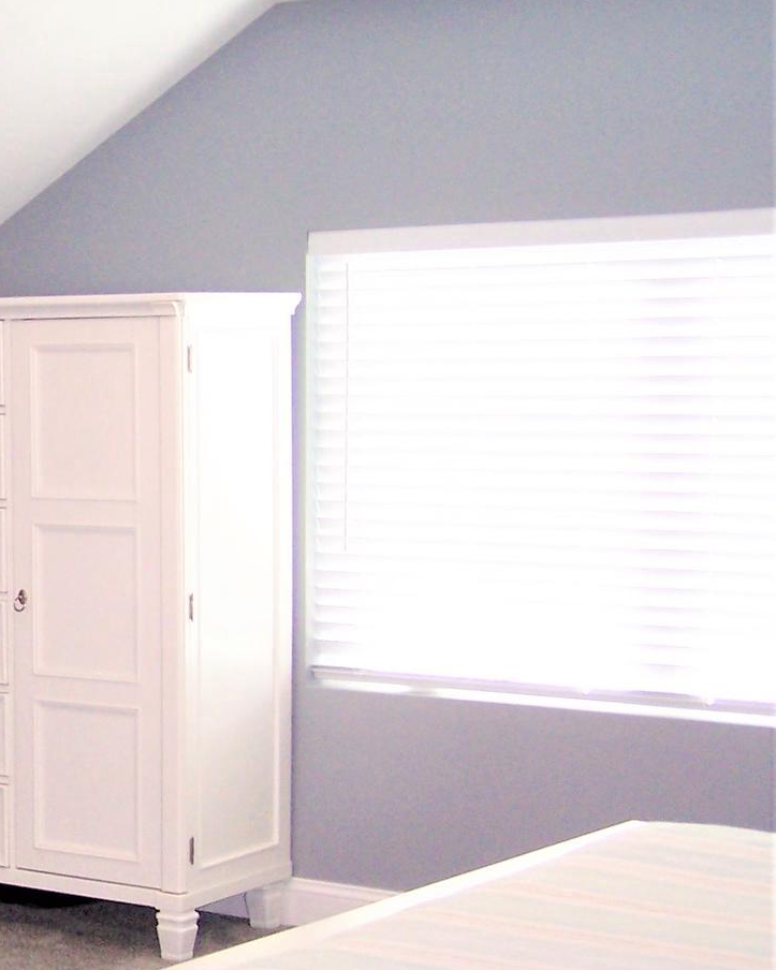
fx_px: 2412
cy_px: 562
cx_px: -321
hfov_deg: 16.9
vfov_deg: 22.7
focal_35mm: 84
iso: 140
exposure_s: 1/60
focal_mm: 6.3
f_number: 2.8
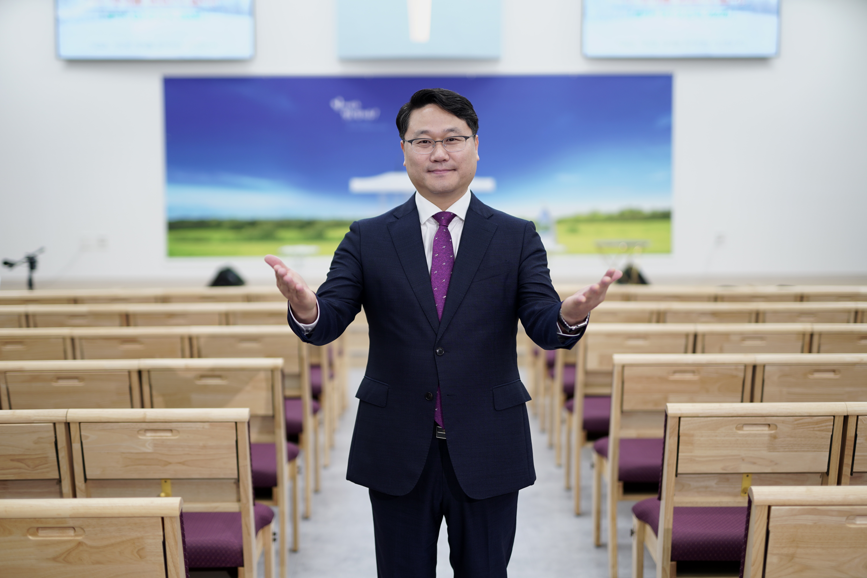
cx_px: 434
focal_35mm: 50
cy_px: 289
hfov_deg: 39.6
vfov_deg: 27.0
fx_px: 1204
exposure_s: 1/125
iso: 100
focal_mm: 50
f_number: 1.4
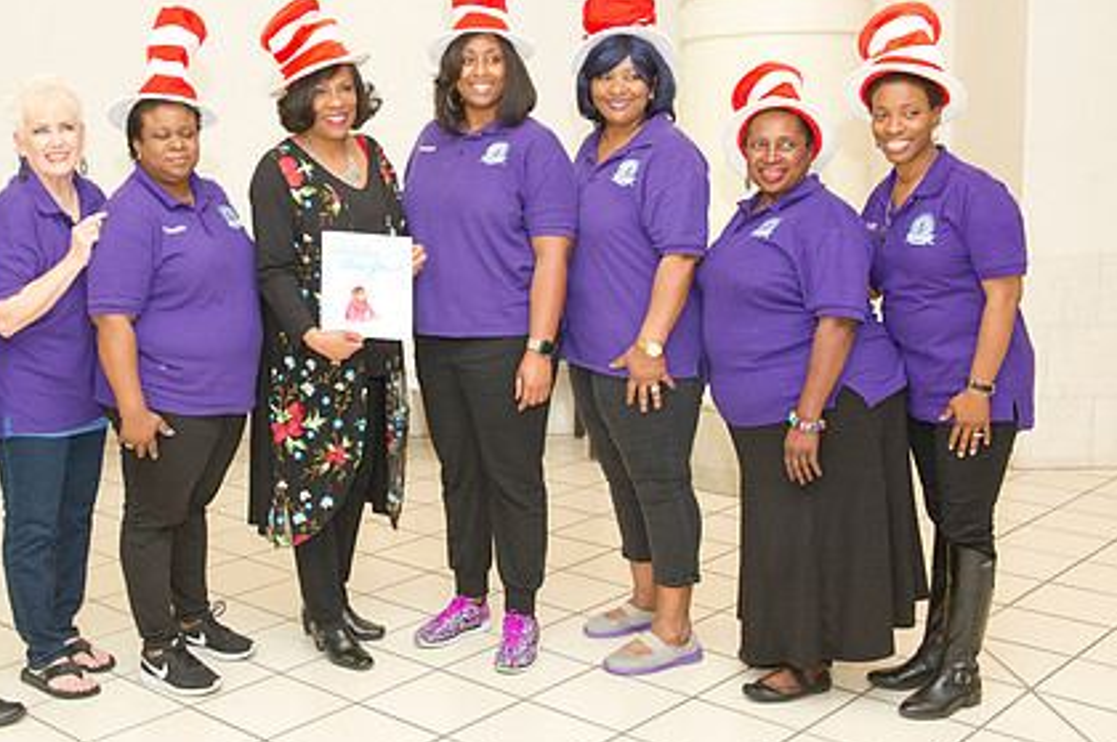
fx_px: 1457
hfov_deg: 41.6
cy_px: 293
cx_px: 402
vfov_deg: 28.5
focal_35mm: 47
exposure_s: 1/200
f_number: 5.6
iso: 1250
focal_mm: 34
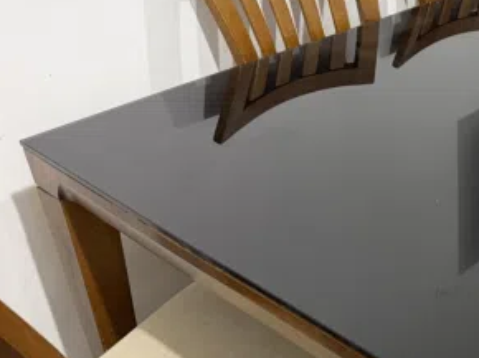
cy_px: 167
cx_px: 474
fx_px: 733
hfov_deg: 33.3
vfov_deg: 27.5
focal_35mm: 53
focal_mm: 6.76
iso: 500
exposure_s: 1/50
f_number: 1.78
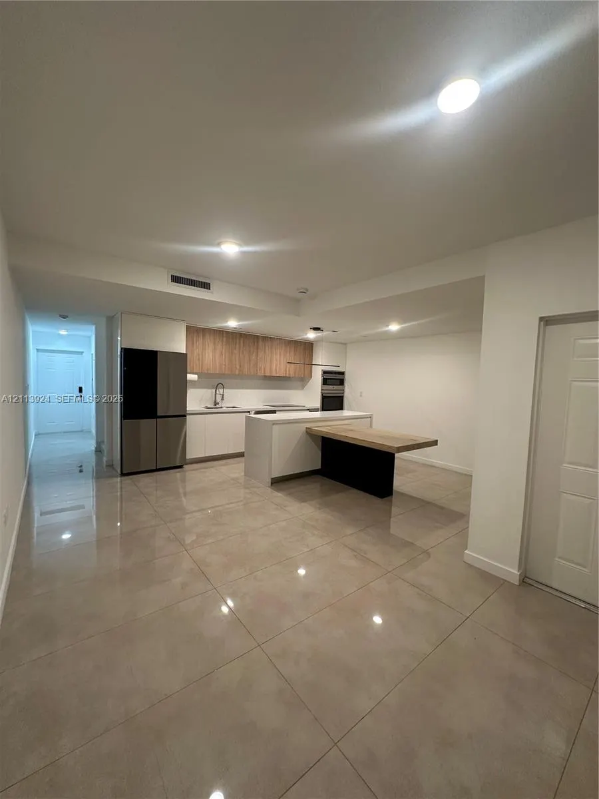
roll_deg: -2.6
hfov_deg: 85.7
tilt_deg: -3.5
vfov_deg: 102.1
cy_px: 400
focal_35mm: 14
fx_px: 323
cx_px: 300
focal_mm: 2.22
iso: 160
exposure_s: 1/60
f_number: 2.2
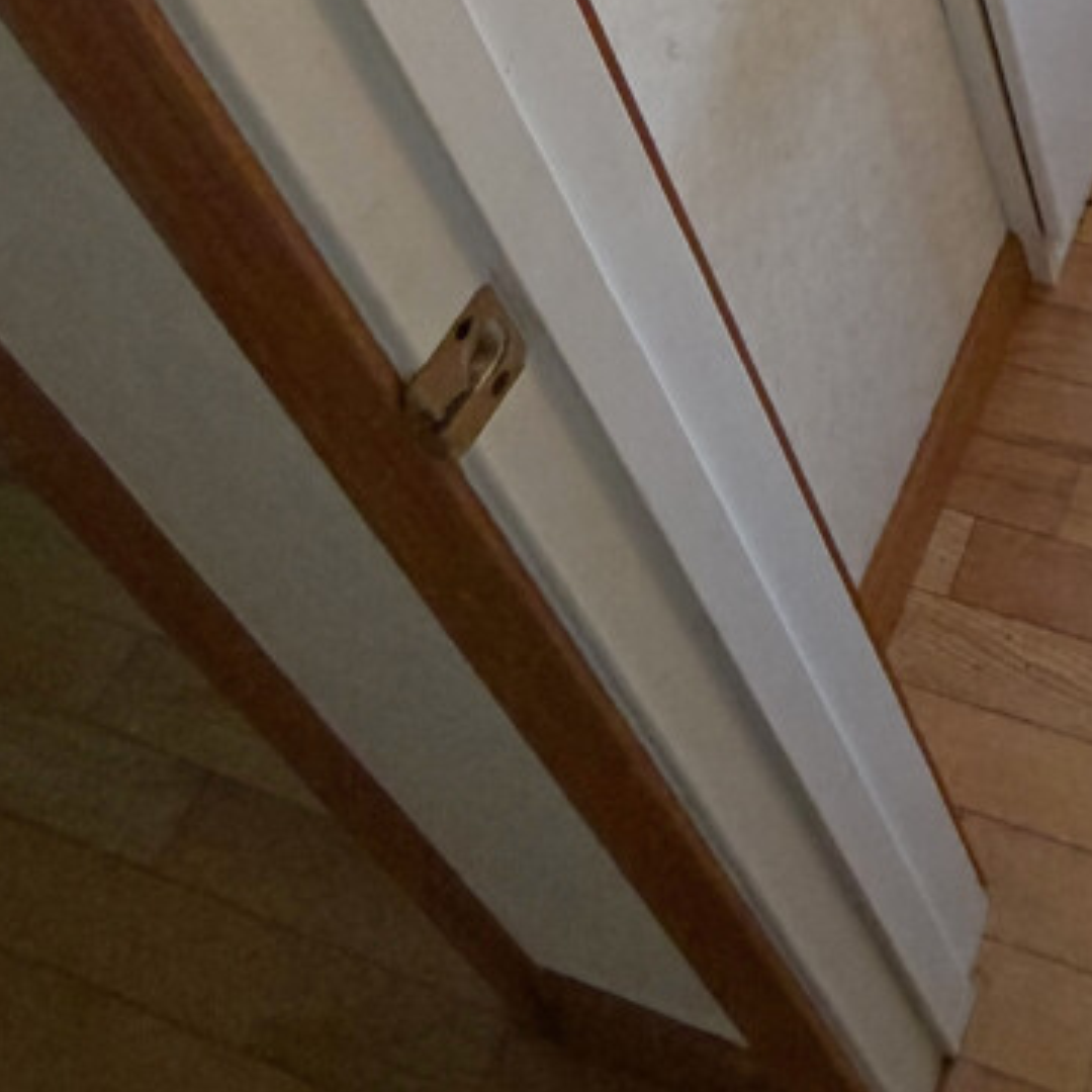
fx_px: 1570
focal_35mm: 44
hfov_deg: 31.4
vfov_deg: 23.6
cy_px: -777
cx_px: 1344
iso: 200
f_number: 2.2
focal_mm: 2.22
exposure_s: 1/120
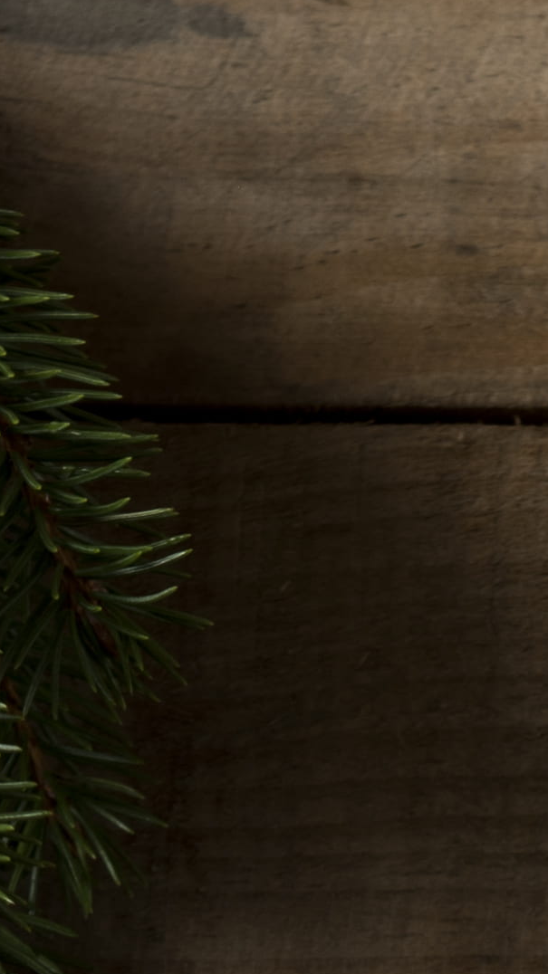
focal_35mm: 410
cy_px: 1748
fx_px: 10595
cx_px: 716
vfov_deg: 5.2
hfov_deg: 3.0
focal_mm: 70
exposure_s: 1/13
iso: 125
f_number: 6.3
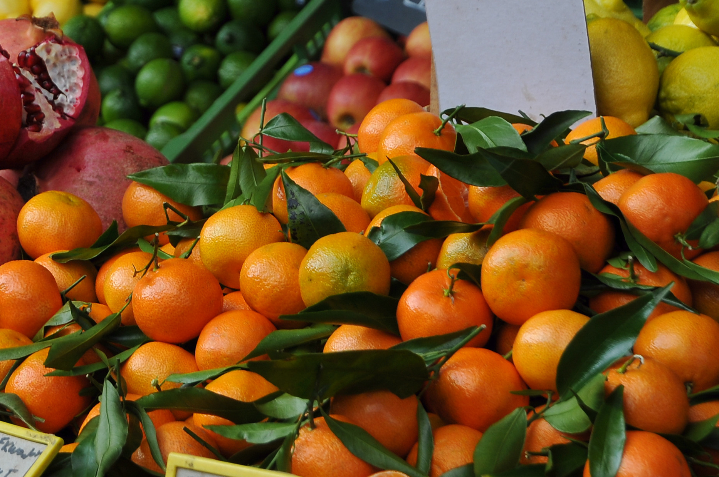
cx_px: 41
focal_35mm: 131
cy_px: 158
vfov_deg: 10.4
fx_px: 2613
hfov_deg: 15.4
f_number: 6.3
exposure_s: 1/160
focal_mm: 38
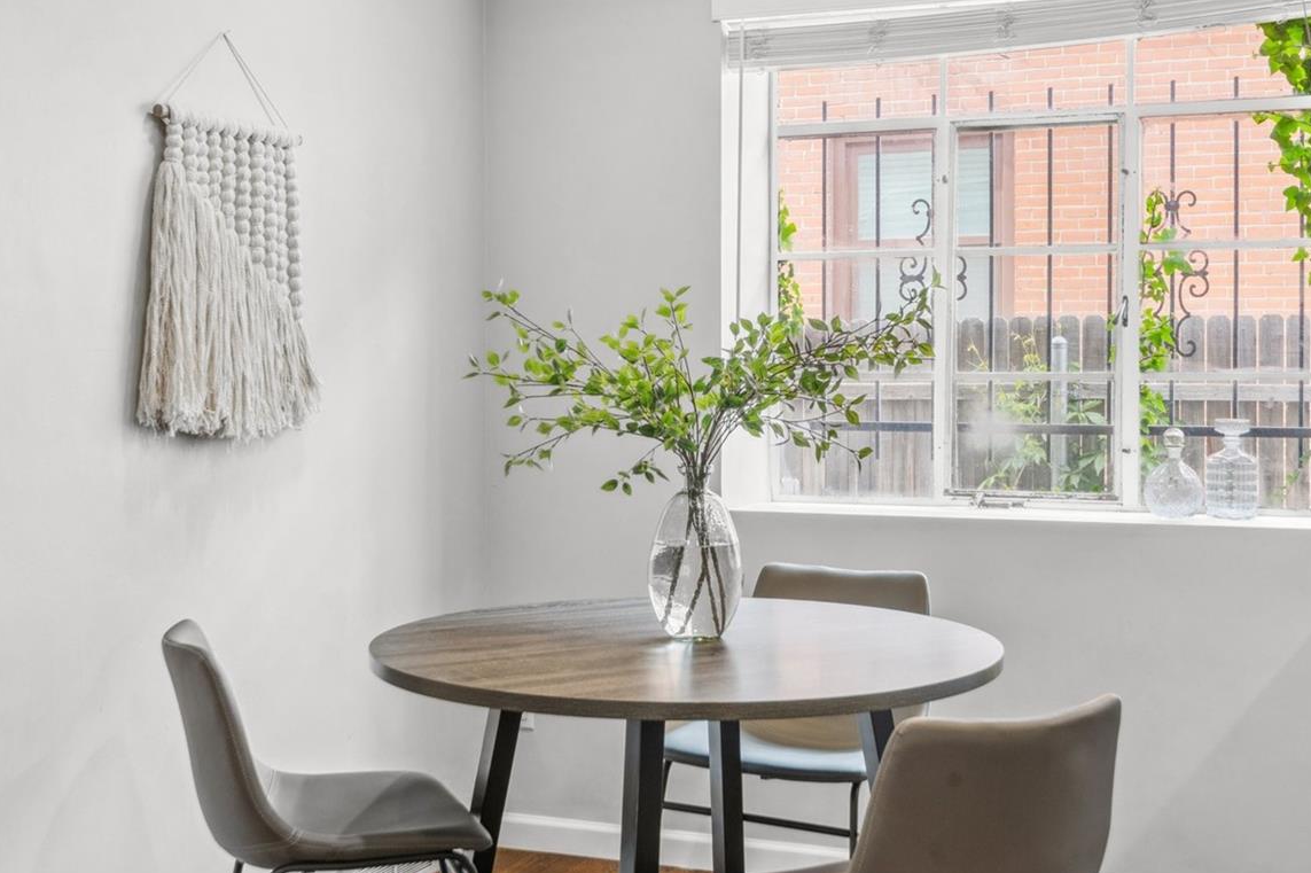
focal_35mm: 49
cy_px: 363
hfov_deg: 40.3
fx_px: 1784
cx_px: 693
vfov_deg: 27.5
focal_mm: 35
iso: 320
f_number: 9
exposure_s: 1/4
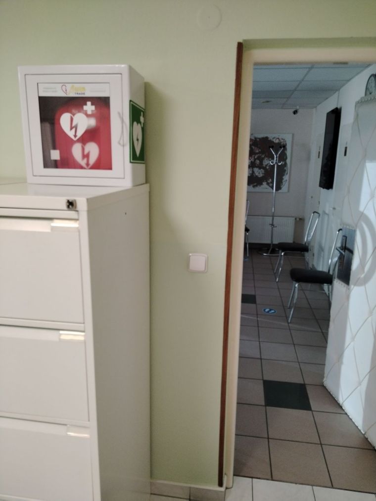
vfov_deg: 67.3
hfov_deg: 53.1
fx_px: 376
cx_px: 188
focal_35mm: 26
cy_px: 250
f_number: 1.8
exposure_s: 1/50
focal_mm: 4.25
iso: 354
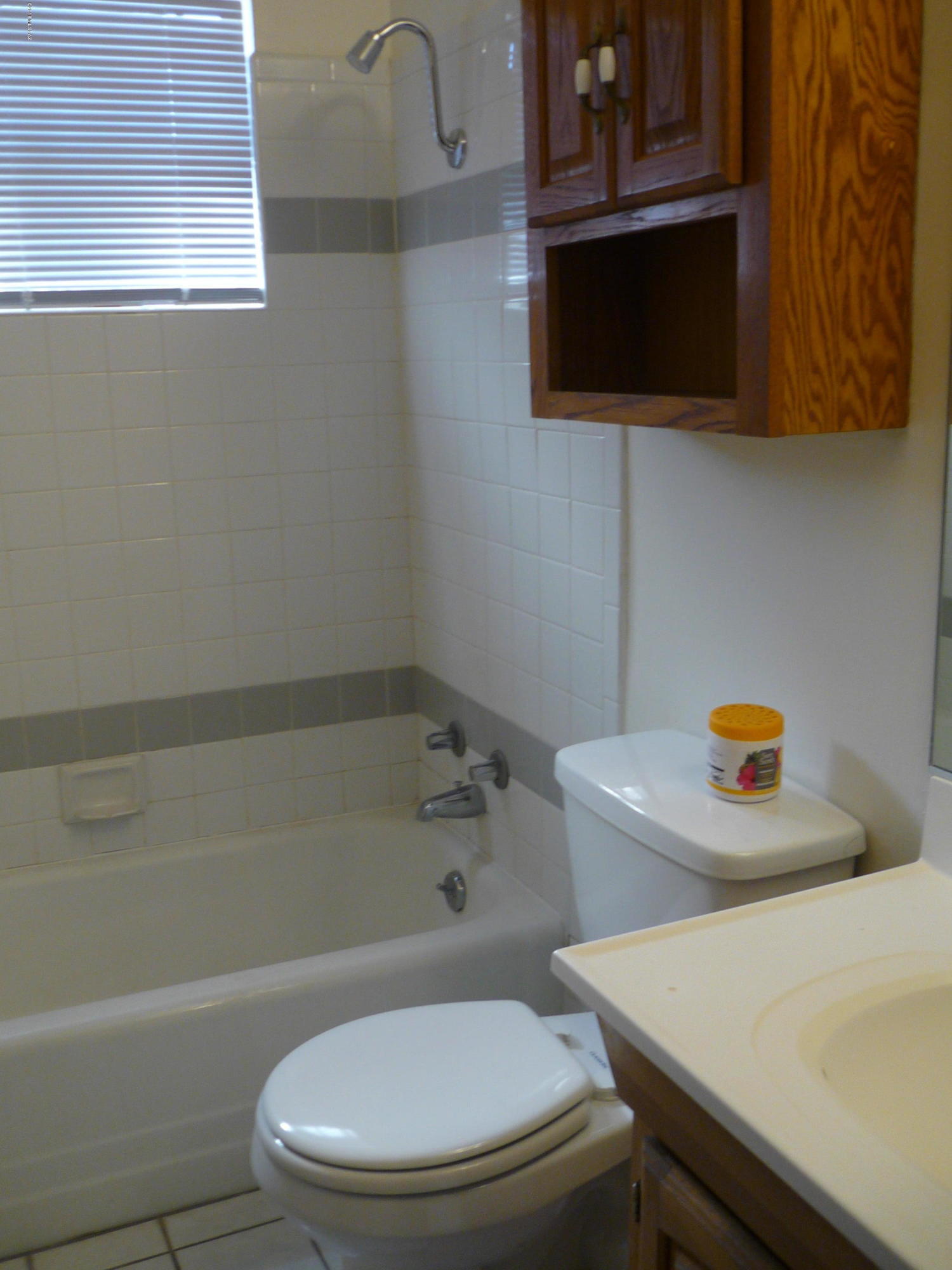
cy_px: 635
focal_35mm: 33
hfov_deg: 42.9
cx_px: 476
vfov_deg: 55.4
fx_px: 1210
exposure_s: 1/30
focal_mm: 5.5
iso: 160
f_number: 2.8
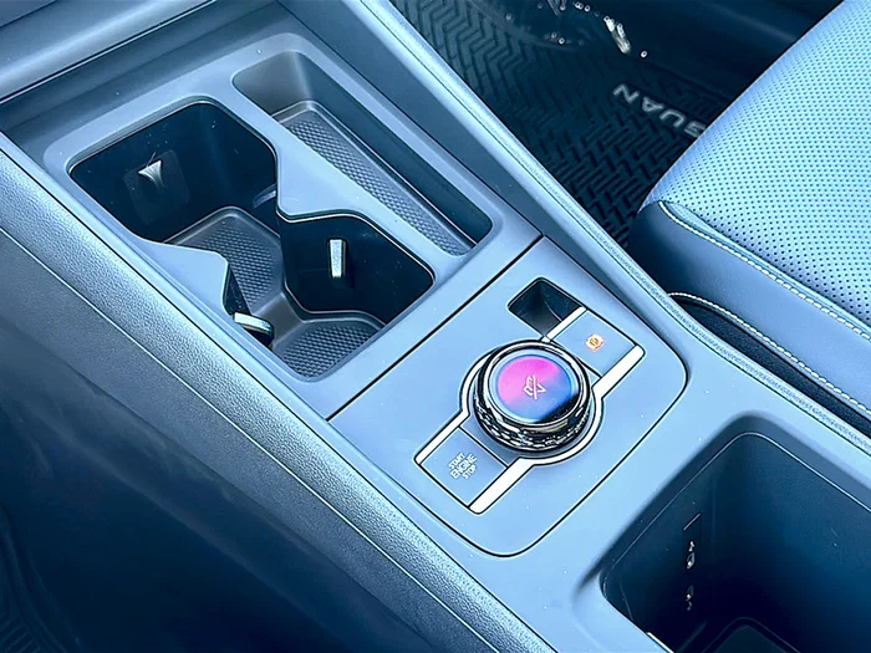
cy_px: 326
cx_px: 436
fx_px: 906
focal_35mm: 36
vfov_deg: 39.7
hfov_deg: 51.4
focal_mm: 6.86
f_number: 1.78
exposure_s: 1/50
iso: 100
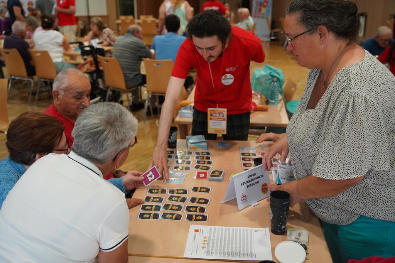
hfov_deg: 50.4
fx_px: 420
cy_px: 132
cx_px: 198
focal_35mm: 38
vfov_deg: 34.8
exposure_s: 1/160
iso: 1600
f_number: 3.5
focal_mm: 38.3
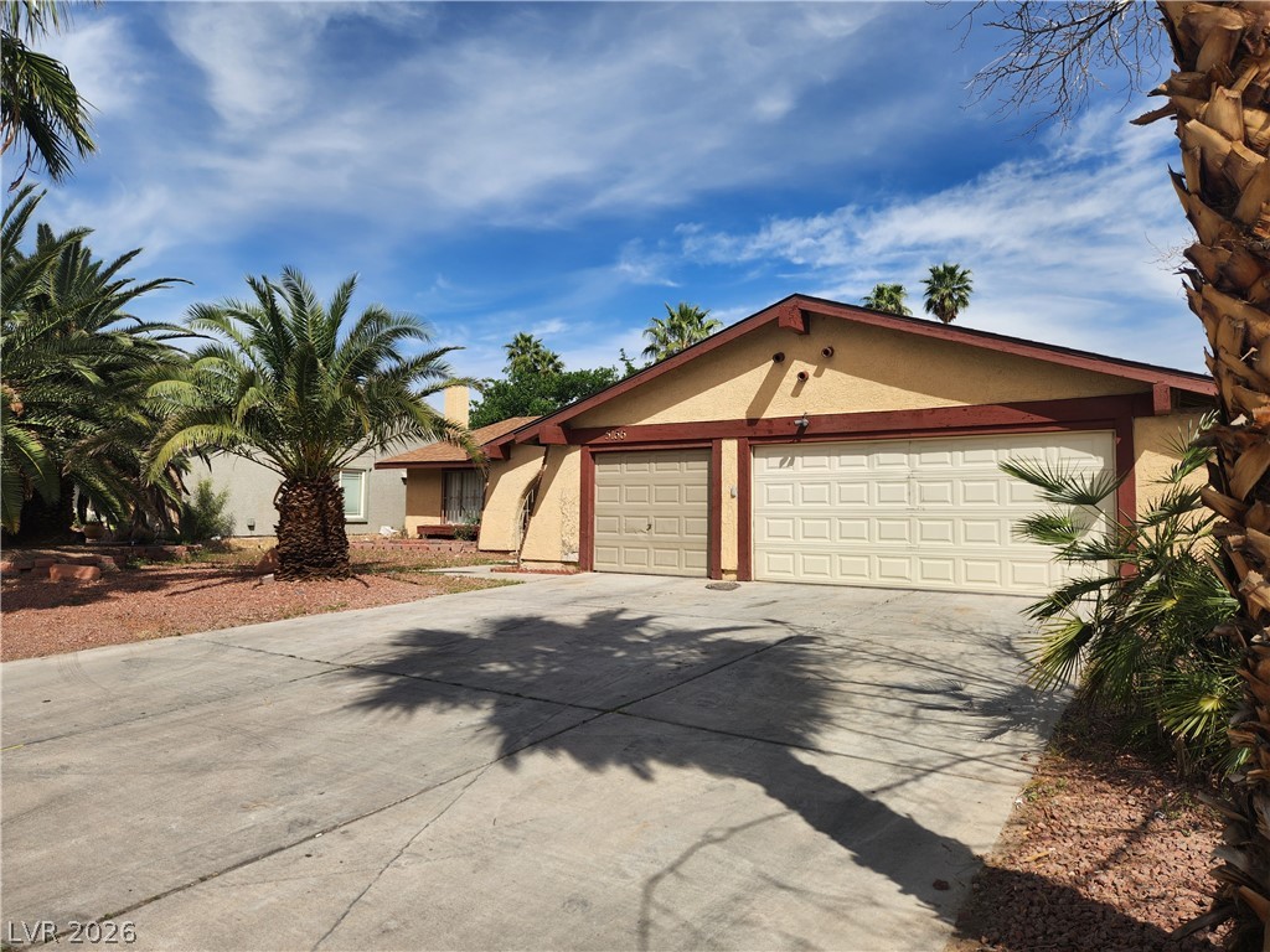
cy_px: 476
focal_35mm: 23
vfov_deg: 58.9
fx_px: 844
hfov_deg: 73.9
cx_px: 635
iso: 20
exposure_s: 1/2708
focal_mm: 5.4
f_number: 1.8
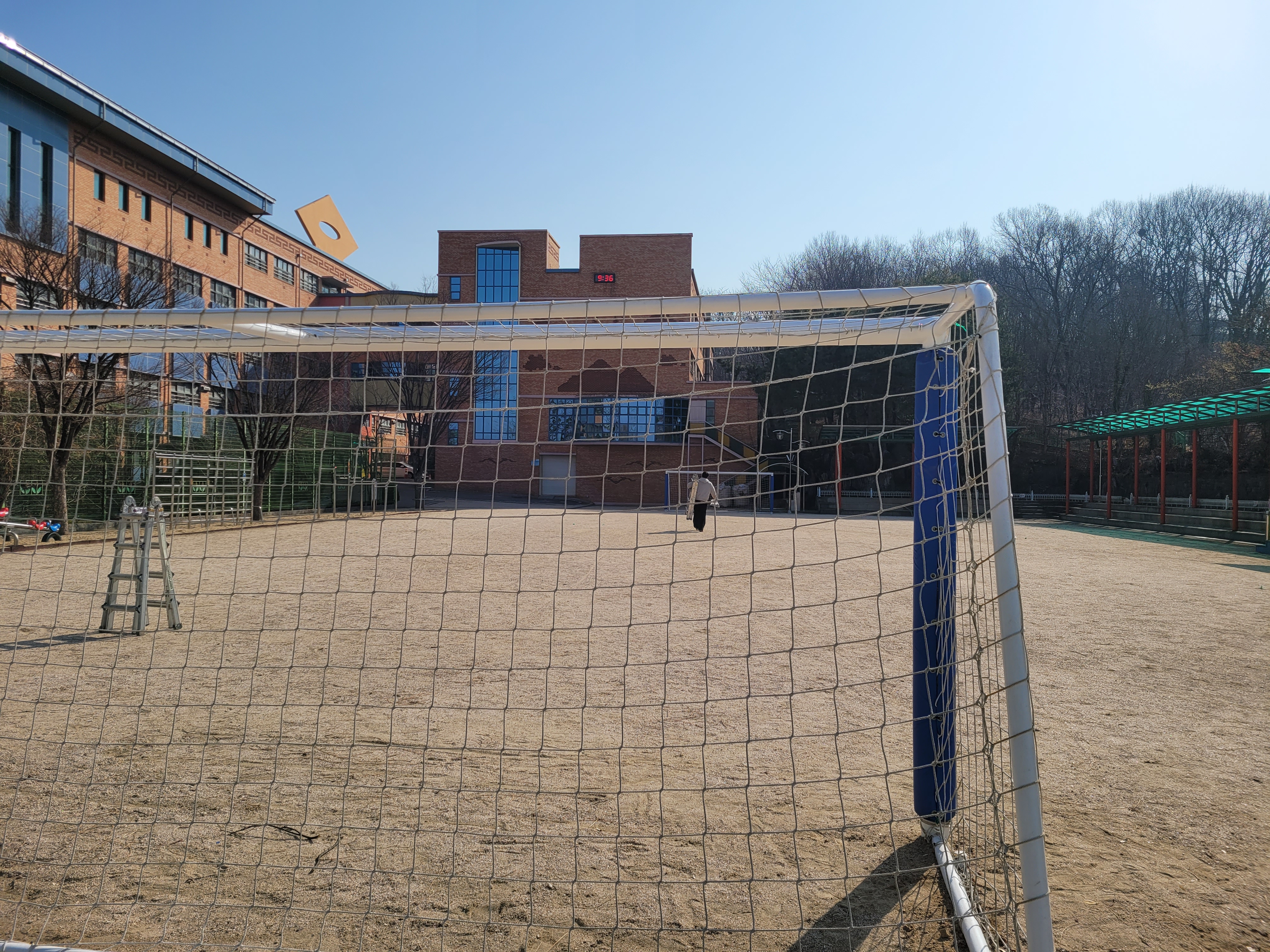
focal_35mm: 26
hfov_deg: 67.3
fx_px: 954
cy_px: 476
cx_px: 635
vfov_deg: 53.1
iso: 40
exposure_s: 1/4993
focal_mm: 5.4
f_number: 1.8
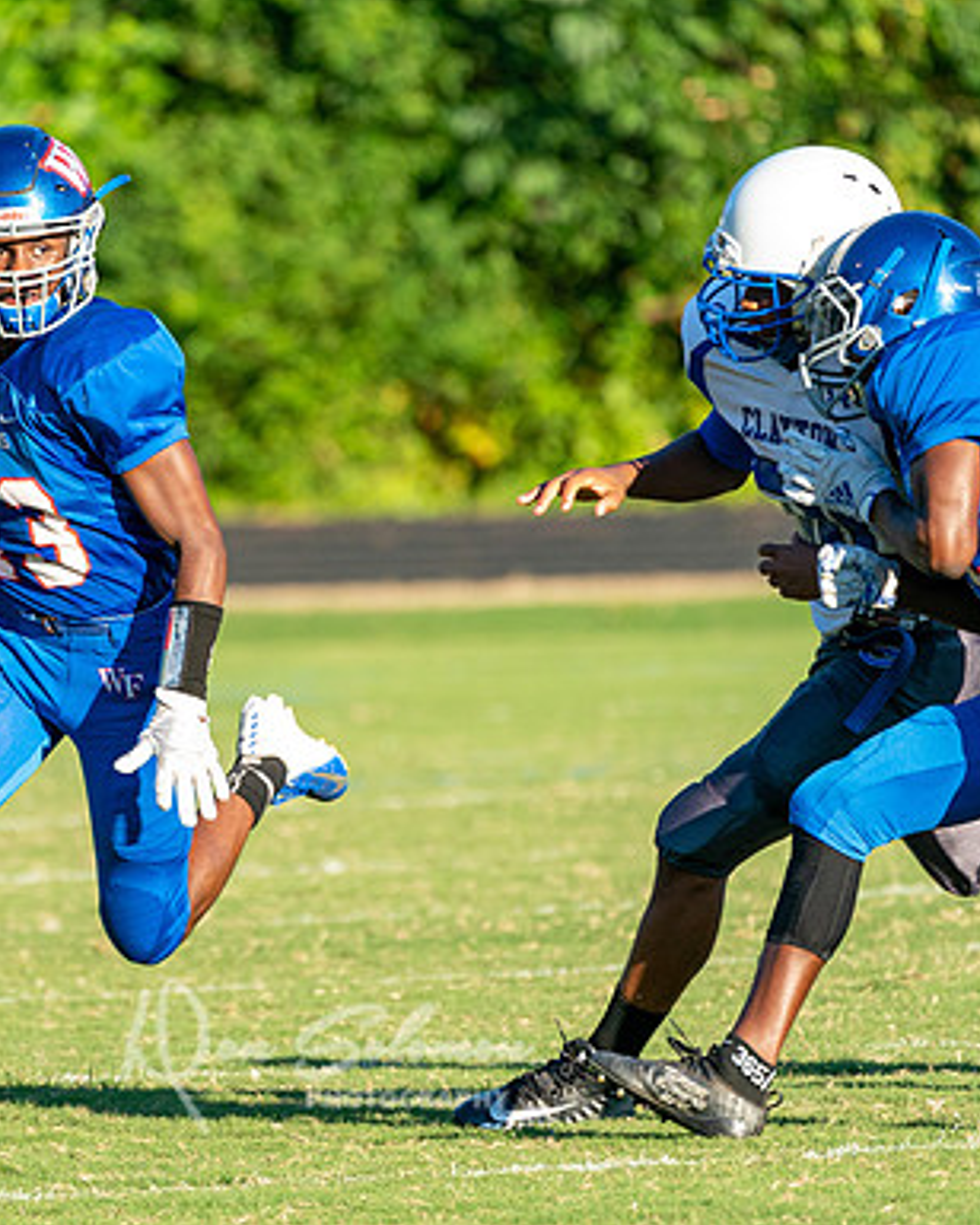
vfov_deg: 2.6
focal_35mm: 752
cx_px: 208
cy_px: 658
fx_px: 27264
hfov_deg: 2.1
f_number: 5.6
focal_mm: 397
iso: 1000
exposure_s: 1/1000
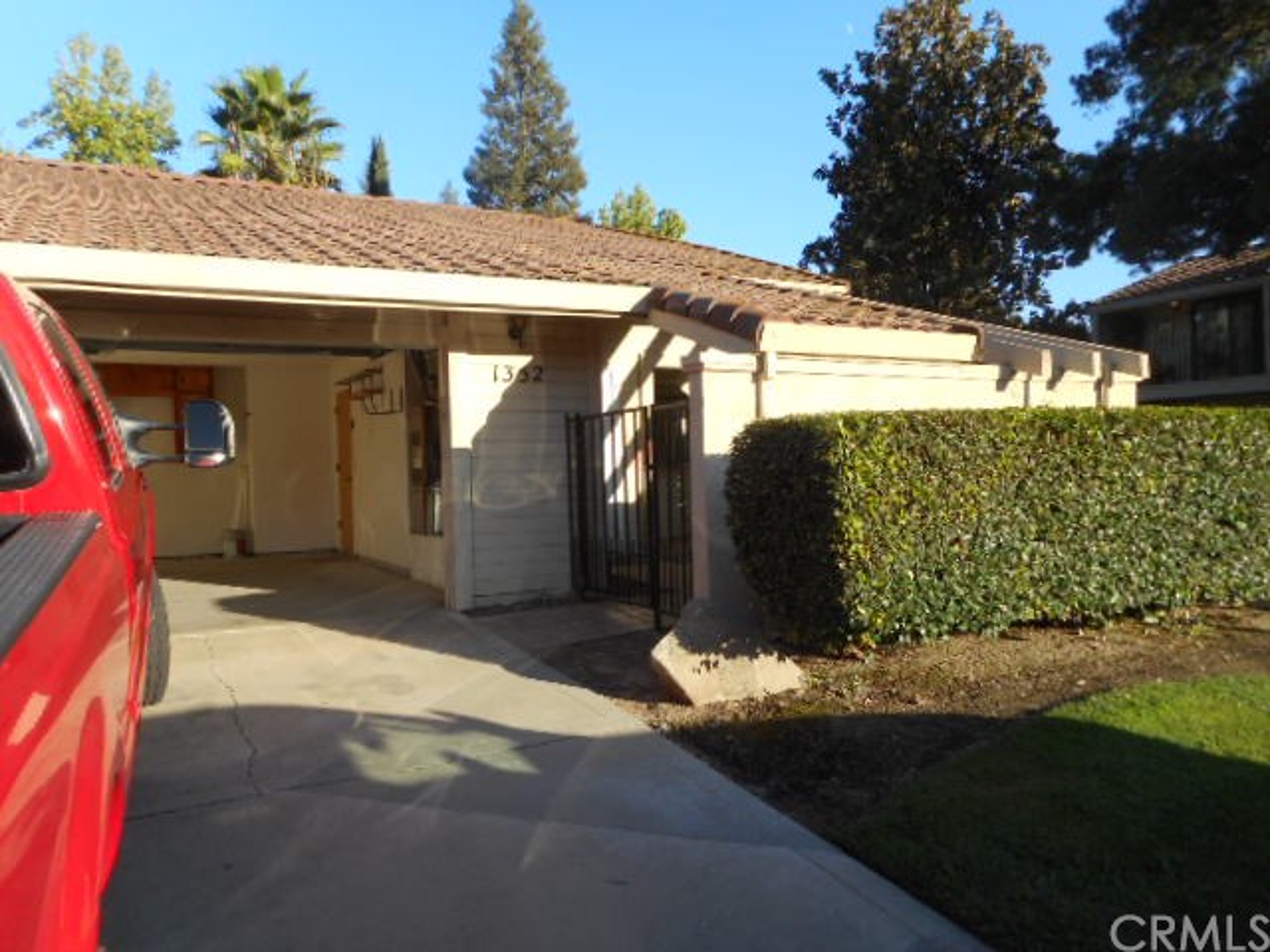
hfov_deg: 69.4
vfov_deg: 54.9
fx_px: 917
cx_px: 635
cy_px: 476
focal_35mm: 25
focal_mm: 4.5
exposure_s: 1/320
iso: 80
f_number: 3.7
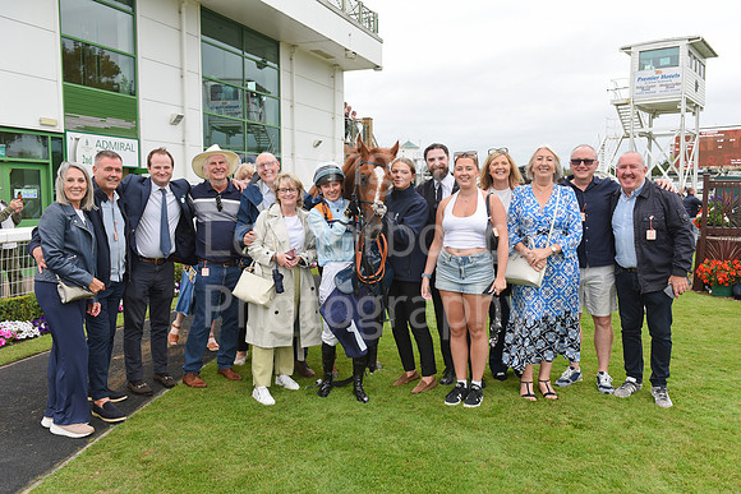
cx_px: 370
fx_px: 638
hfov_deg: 60.3
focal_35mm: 31
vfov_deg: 42.3
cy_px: 247
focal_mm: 31
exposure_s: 1/640
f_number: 5.6
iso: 800
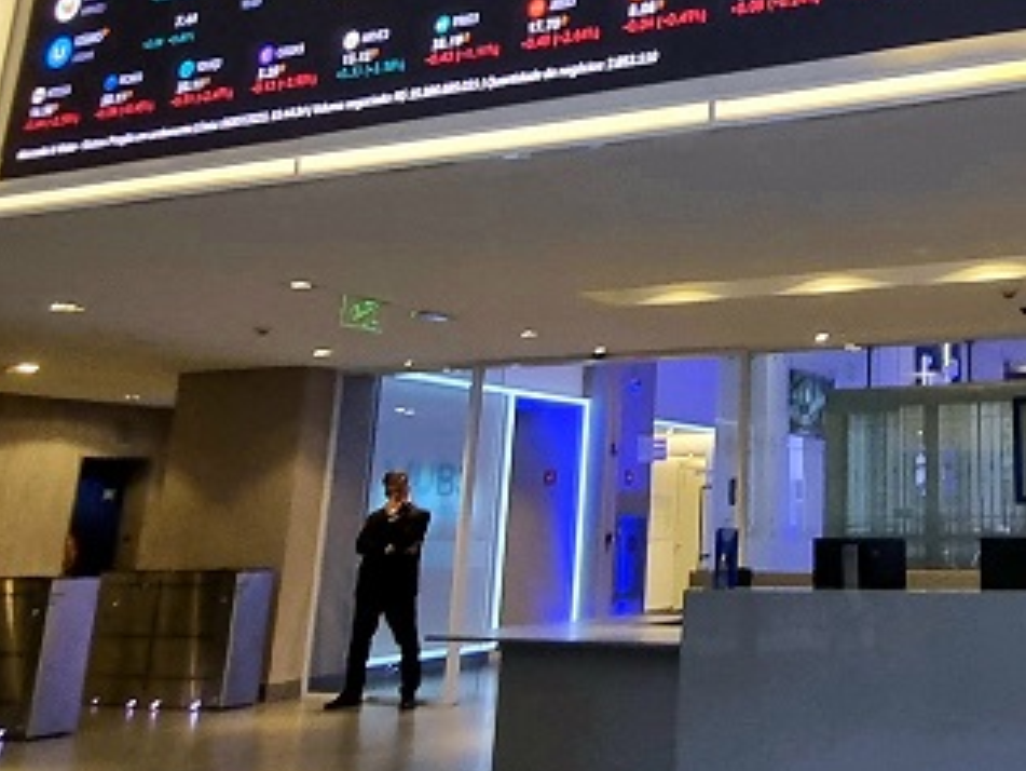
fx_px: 1216
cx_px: 939
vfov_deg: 34.2
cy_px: 162
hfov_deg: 41.8
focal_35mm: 41
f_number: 2.2
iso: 160
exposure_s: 1/60.2
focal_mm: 1.74
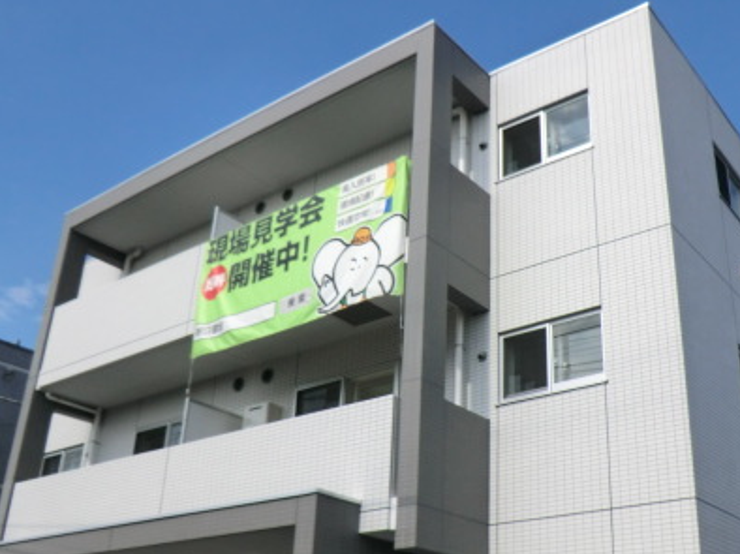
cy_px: 329
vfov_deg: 36.7
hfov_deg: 47.3
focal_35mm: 39
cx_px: 479
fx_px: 833
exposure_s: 1/320
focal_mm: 4.3
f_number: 7.5
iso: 80
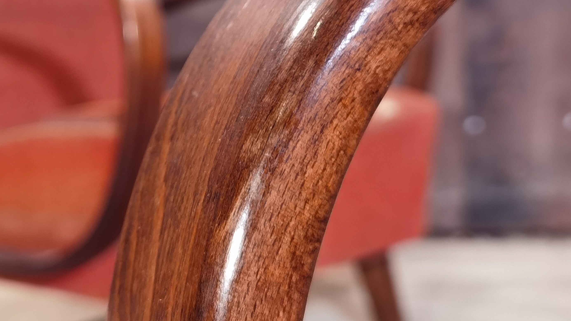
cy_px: 94
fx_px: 1120
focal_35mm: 74
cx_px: 152
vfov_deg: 16.3
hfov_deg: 28.2
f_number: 1.9
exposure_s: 1/33.3
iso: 320
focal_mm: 6.71
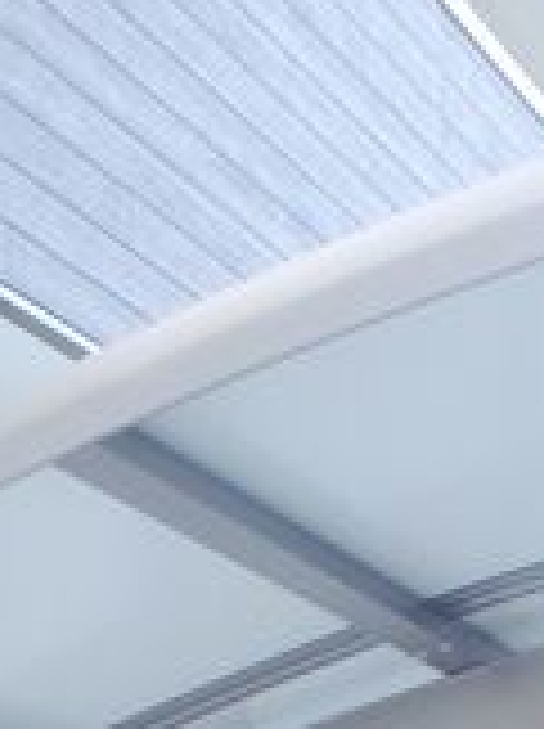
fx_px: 1744
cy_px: 1413
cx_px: 391
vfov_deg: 17.6
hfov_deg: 17.7
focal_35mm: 83
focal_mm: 3.7
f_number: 3.5
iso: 160
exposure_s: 1/60
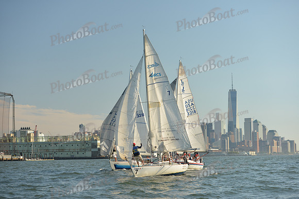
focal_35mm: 75
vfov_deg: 18.2
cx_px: 150
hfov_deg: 27.0
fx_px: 623
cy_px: 100
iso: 400
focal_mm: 75
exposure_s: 1/1250
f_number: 5
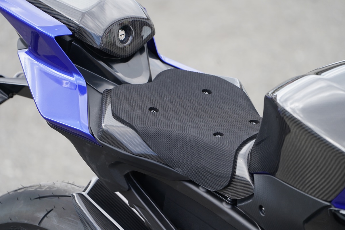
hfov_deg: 5.2
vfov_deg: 3.4
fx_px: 3833
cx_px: 172
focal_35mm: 400
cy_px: 115
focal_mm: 400
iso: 640
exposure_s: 1/500
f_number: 5.6
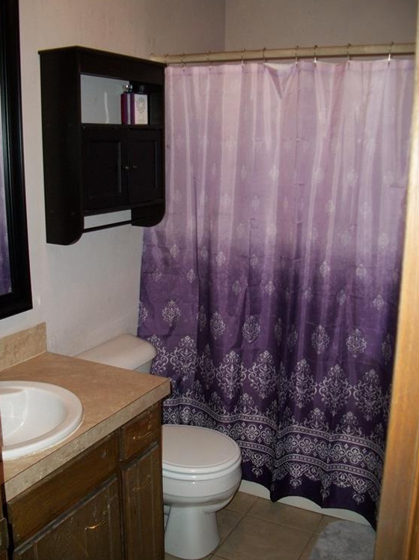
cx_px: 205
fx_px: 581
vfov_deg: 51.4
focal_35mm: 36
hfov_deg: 39.6
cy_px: 281
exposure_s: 1/30
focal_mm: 6.3
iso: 160
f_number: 3.1
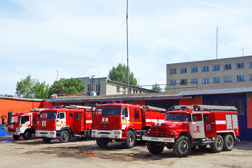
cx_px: 126
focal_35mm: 31
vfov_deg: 42.3
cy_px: 84
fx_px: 217
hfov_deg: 60.3
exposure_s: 1/500
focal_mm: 11.6
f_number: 6.3
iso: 125
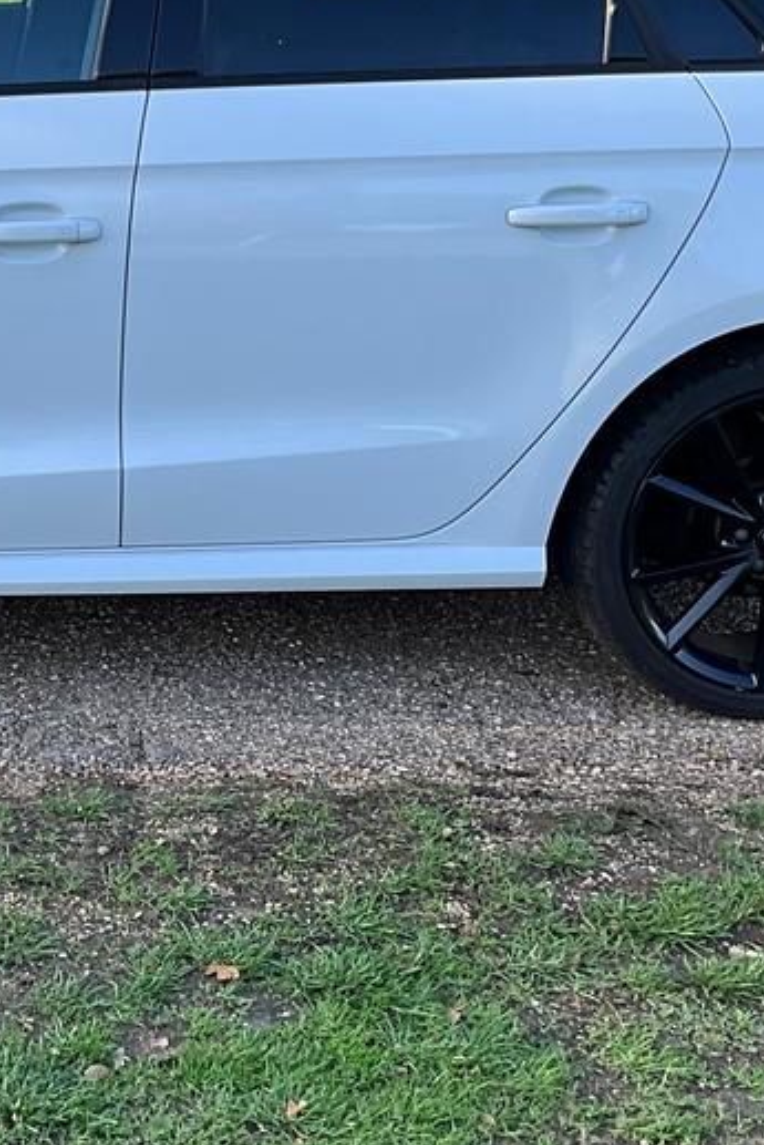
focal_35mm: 70
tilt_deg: -13.0
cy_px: 410
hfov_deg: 18.9
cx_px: -9
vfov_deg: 28.7
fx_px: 2227
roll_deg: -4.5
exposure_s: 1/287
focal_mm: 3
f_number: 1.8
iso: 25
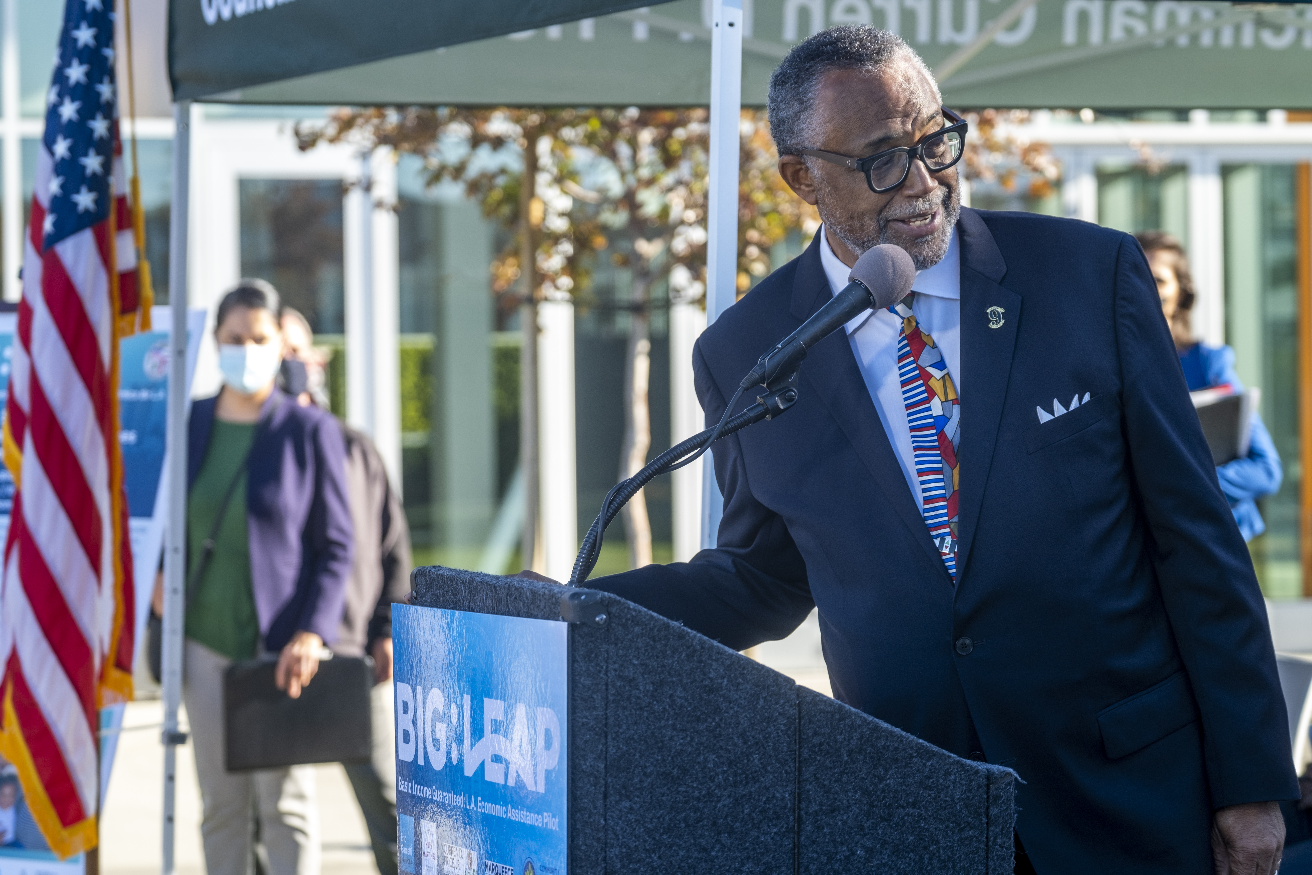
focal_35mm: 123
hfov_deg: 16.7
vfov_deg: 11.1
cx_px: 656
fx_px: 4482
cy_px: 438
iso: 160
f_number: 4
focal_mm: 82.2
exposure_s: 1/170
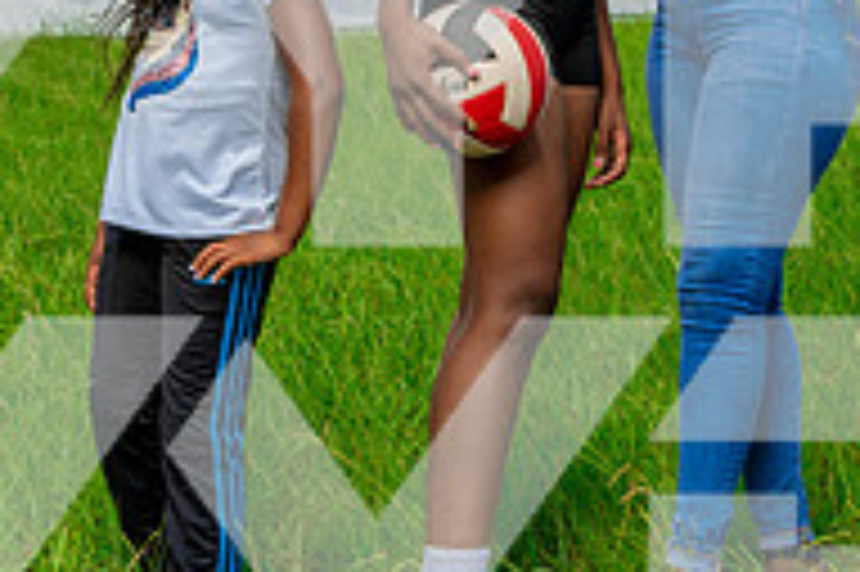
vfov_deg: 18.2
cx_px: 576
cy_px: 11
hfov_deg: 27.6
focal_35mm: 73
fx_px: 1742
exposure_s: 1/250
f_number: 13
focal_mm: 24
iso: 250
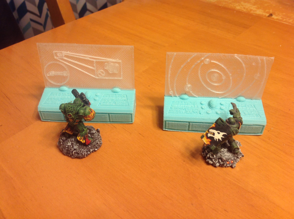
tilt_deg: -40.8
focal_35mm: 35
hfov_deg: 52.7
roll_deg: +0.4
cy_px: 110
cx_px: 147
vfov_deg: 40.6
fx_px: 297
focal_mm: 4.28
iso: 50
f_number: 2.4
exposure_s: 1/17
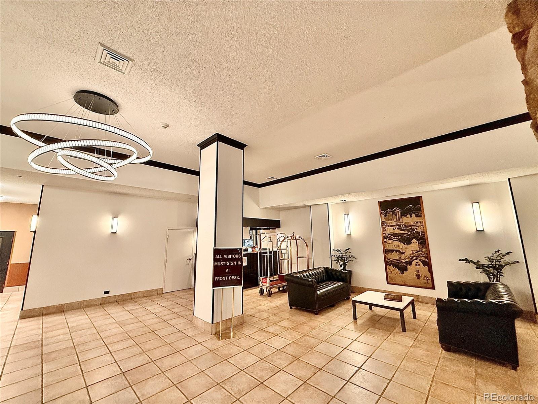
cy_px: 202
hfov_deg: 102.1
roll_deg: +0.8
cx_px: 269
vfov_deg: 85.7
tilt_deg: +11.4
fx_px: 218
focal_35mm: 14
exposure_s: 1/60
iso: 500
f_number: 2.2
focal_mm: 2.22
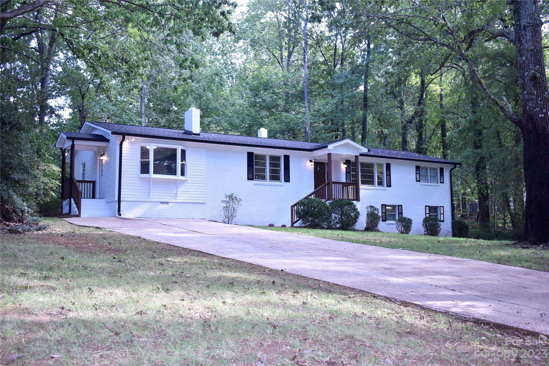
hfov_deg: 53.1
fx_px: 549
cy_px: 183
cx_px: 274
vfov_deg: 36.9
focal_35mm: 36
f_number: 4
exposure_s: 1/160
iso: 500
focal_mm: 24
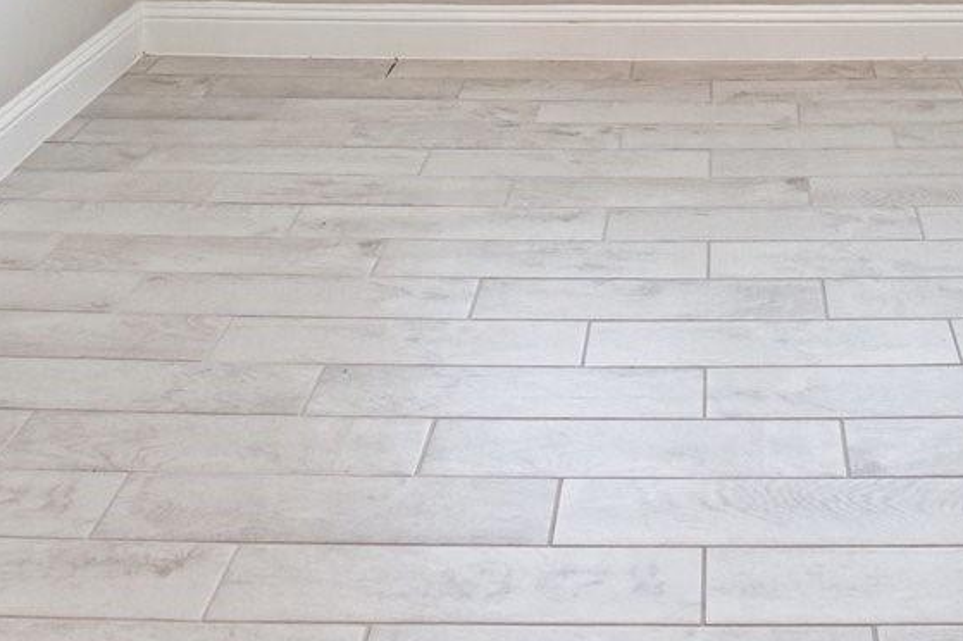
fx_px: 1470
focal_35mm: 55
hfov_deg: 35.3
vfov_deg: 19.7
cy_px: -440
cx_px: 739
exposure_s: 1/80
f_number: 8
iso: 400
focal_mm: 10
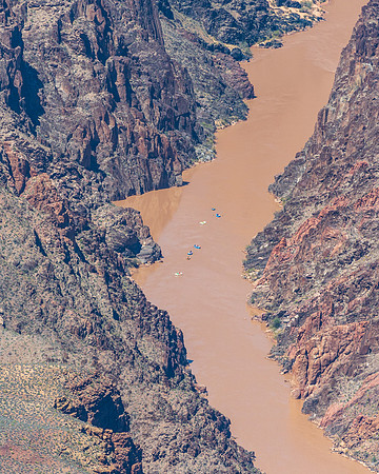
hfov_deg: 2.2
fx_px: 9891
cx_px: 200
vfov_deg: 2.7
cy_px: 237
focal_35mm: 705
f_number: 10
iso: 800
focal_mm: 500
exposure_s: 1/1600
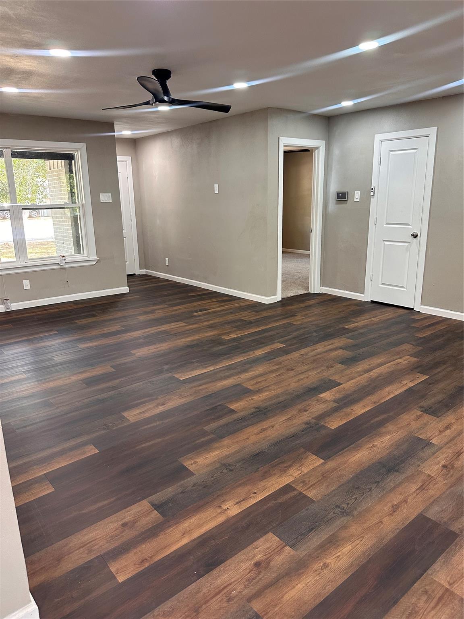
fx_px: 429
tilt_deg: -11.7
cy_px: 310
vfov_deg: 71.6
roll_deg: -0.9
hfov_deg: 56.8
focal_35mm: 24
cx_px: 232
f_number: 1.78
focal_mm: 6.86
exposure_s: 1/99
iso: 250
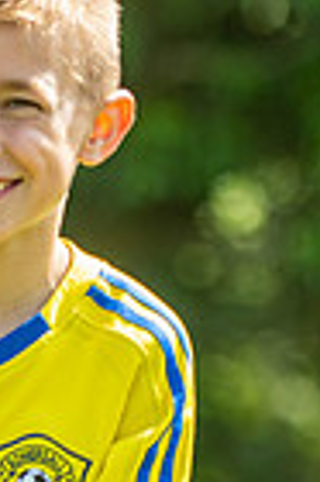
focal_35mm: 676
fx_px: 9035
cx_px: -79
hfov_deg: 2.0
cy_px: 606
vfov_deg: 3.0
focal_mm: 140
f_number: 3.2
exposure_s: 1/1000
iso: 250
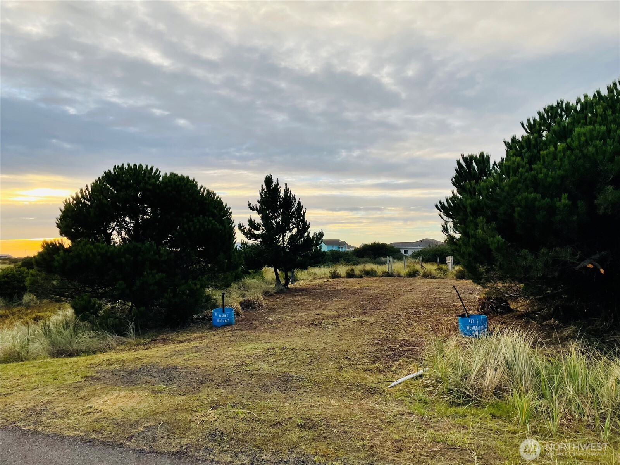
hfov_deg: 67.3
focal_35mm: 26
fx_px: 466
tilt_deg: +3.6
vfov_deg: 53.1
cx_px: 310
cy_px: 232
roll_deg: +0.8
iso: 32
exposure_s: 1/955
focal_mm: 4.2
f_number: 1.6
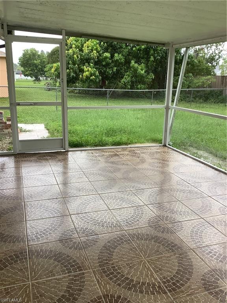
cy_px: 152
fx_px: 271
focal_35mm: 31
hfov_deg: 45.4
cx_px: 114
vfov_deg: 58.4
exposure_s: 1/60
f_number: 2.4
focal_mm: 3.3
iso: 50
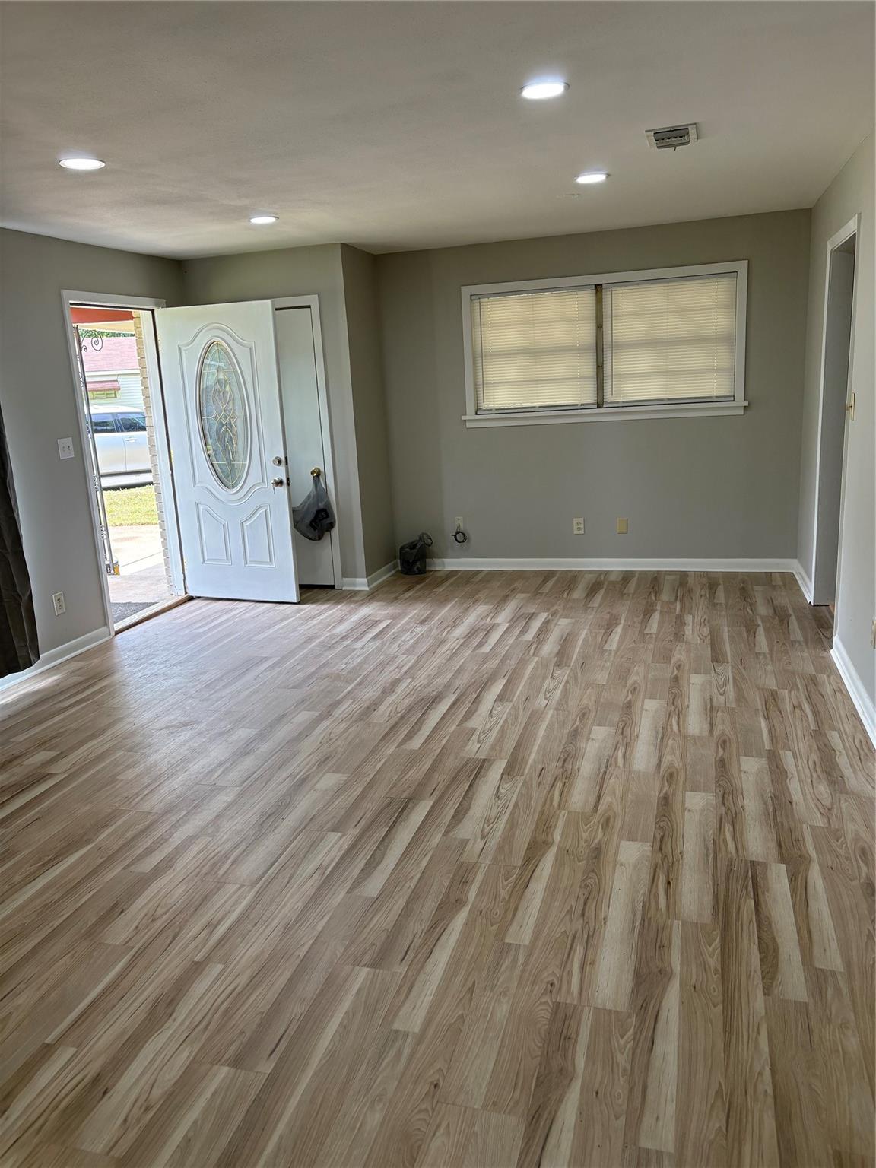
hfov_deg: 53.1
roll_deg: +2.0
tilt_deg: -13.4
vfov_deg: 67.3
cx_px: 438
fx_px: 877
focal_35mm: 26
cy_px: 584
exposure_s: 1/233
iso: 80
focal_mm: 5.96
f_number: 1.6
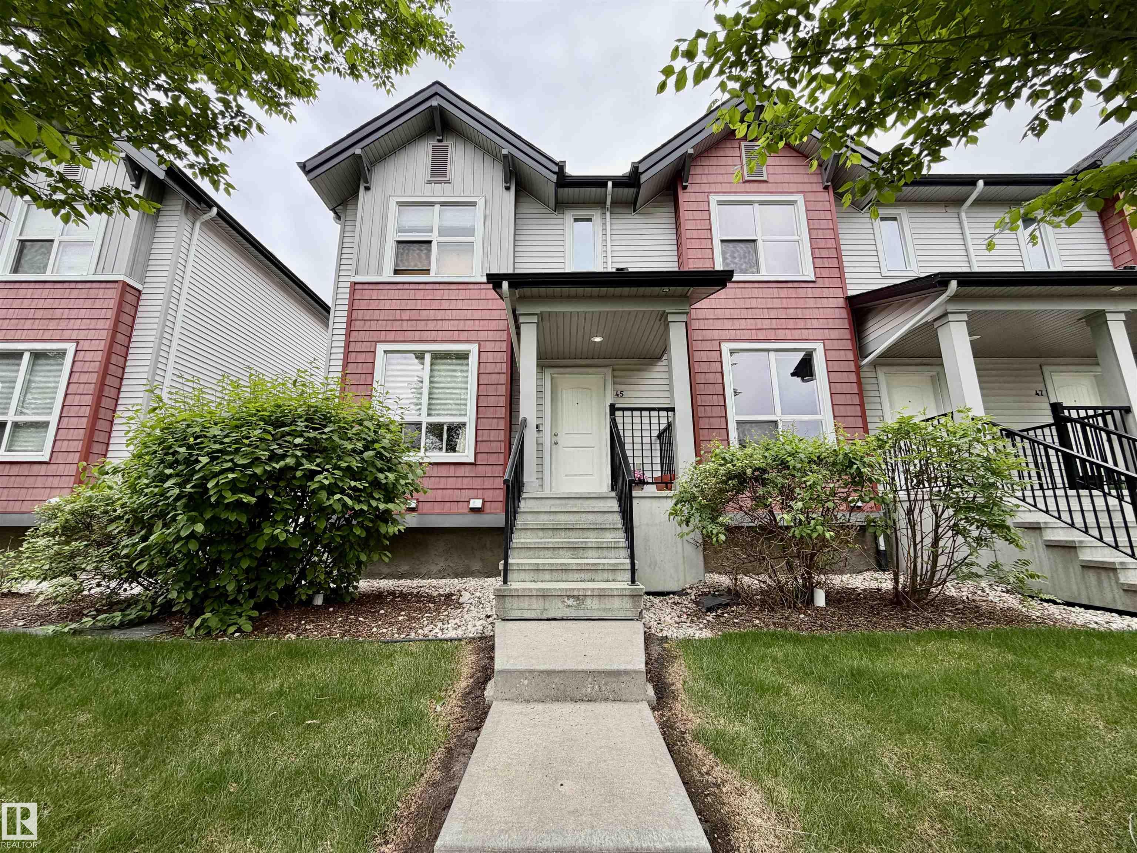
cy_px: 426
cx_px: 568
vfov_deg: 85.7
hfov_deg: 102.1
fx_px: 460
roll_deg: -0.1
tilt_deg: +11.6
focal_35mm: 14
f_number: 2.2
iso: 40
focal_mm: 2.22
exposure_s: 1/157
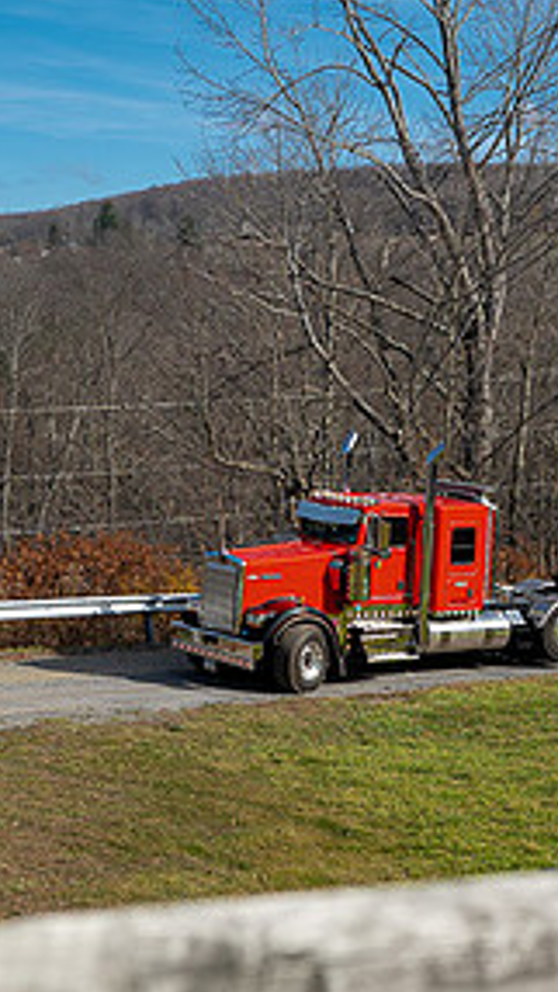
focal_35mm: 85
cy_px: 536
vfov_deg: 25.0
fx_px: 2235
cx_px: 423
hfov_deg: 14.2
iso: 100
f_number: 2.5
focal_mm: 40
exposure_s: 1/60
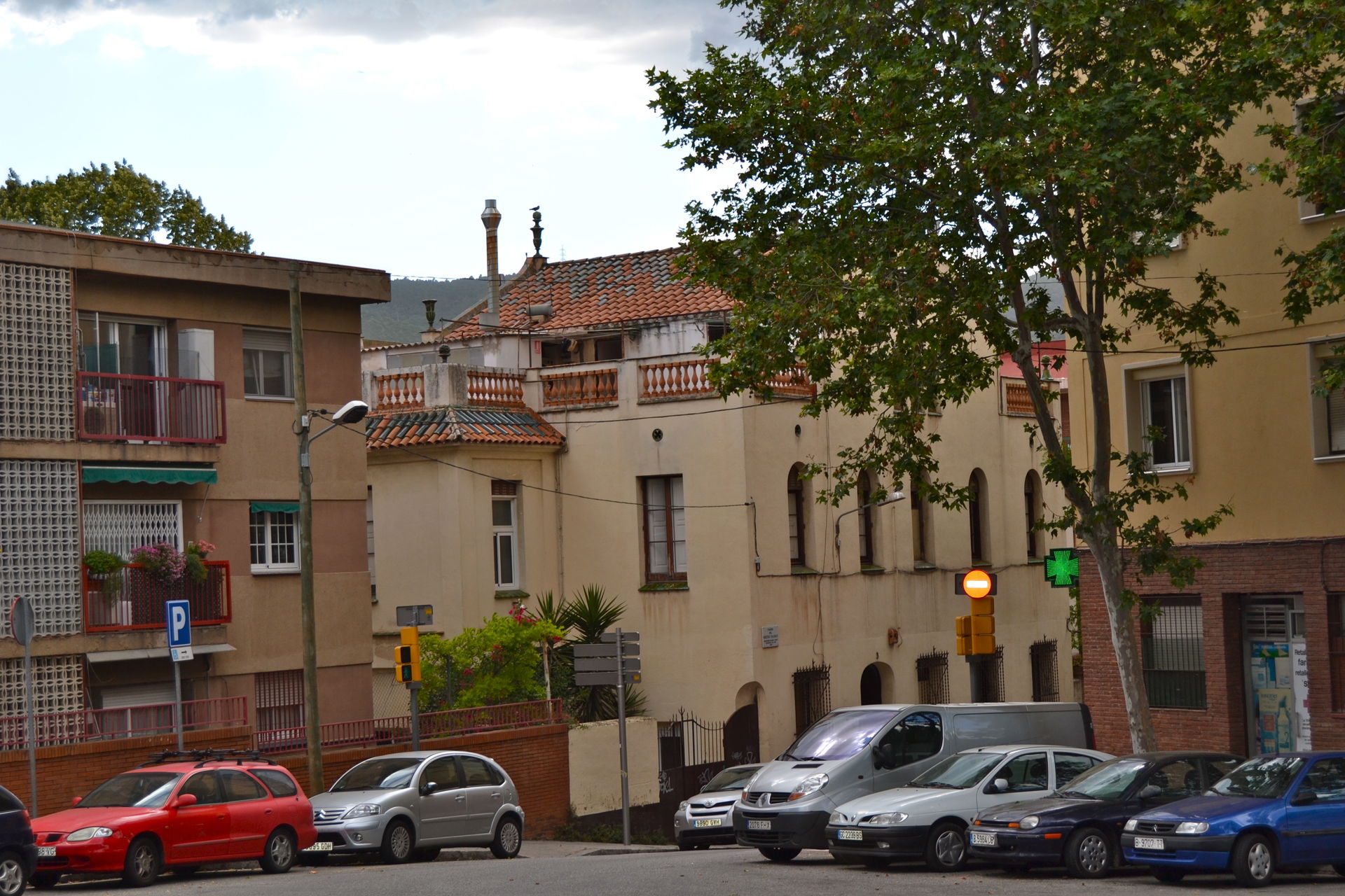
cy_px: 448
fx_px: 2522
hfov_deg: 29.9
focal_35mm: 68
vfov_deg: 20.2
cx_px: 672
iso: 100
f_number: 7.1
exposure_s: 1/200
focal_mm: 45
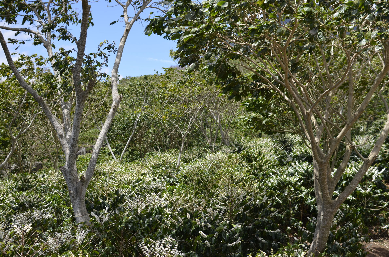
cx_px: 194
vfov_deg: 25.6
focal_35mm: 52
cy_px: 128
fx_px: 566
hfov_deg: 37.9
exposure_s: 1/1000
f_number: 3.2
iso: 100
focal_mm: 35
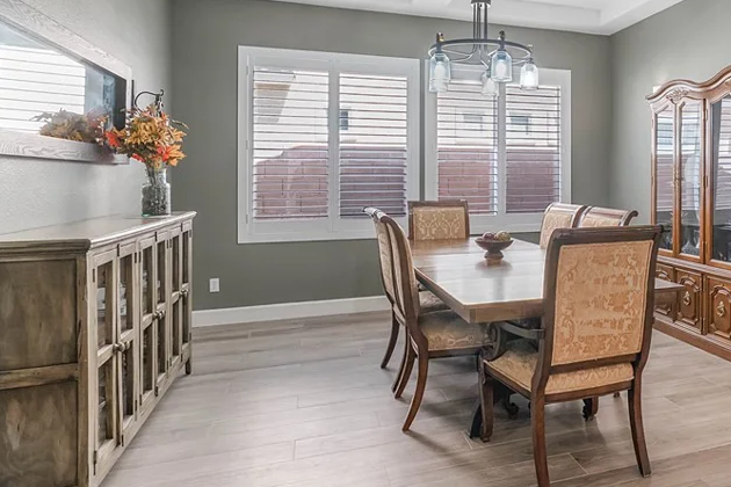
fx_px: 528
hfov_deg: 66.3
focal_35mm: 26
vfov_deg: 49.3
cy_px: 202
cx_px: 521
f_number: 10
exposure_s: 1/15
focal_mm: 16
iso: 500
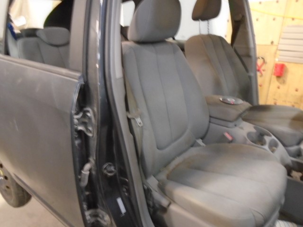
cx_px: 152
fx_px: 228
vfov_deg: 53.1
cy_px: 114
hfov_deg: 67.3
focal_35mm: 26
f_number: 3.2
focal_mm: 4.6
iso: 400
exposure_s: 1/6
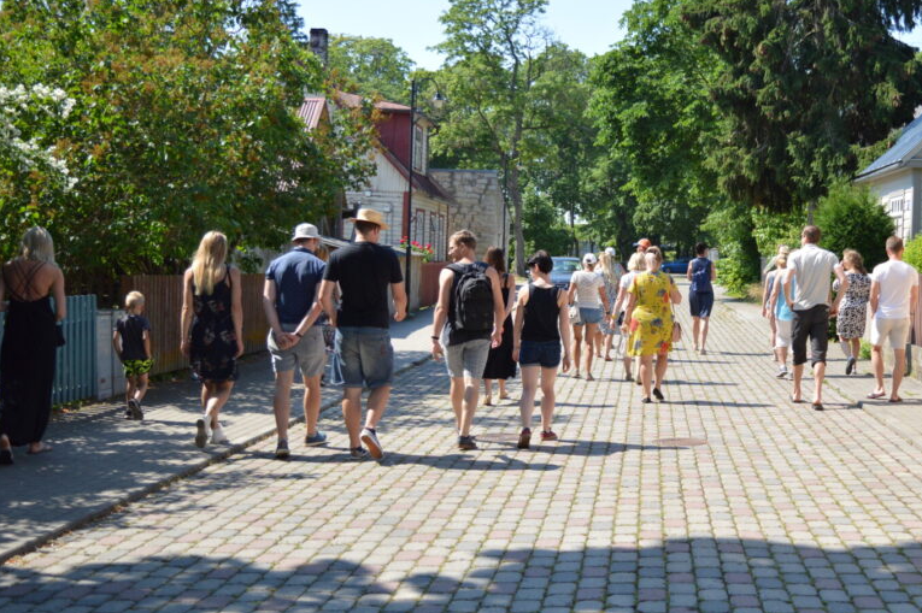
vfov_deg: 27.6
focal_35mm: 49
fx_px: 1247
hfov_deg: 39.9
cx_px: 646
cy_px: 301
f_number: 3.8
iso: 400
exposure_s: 1/2000
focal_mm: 23
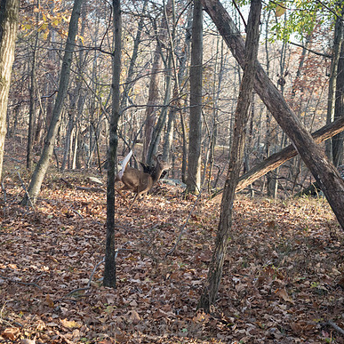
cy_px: 191
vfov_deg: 26.5
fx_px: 731
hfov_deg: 26.3
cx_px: 112
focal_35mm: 65
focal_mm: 35
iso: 500
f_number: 4
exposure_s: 1/160
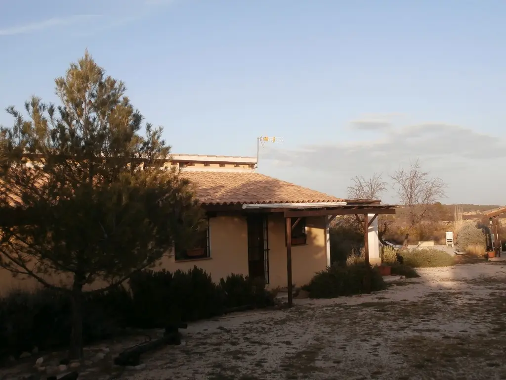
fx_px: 555
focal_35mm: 38
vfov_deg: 37.7
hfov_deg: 49.0
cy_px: 190
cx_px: 253
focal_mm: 6.67
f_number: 3.9
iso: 125
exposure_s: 1/500
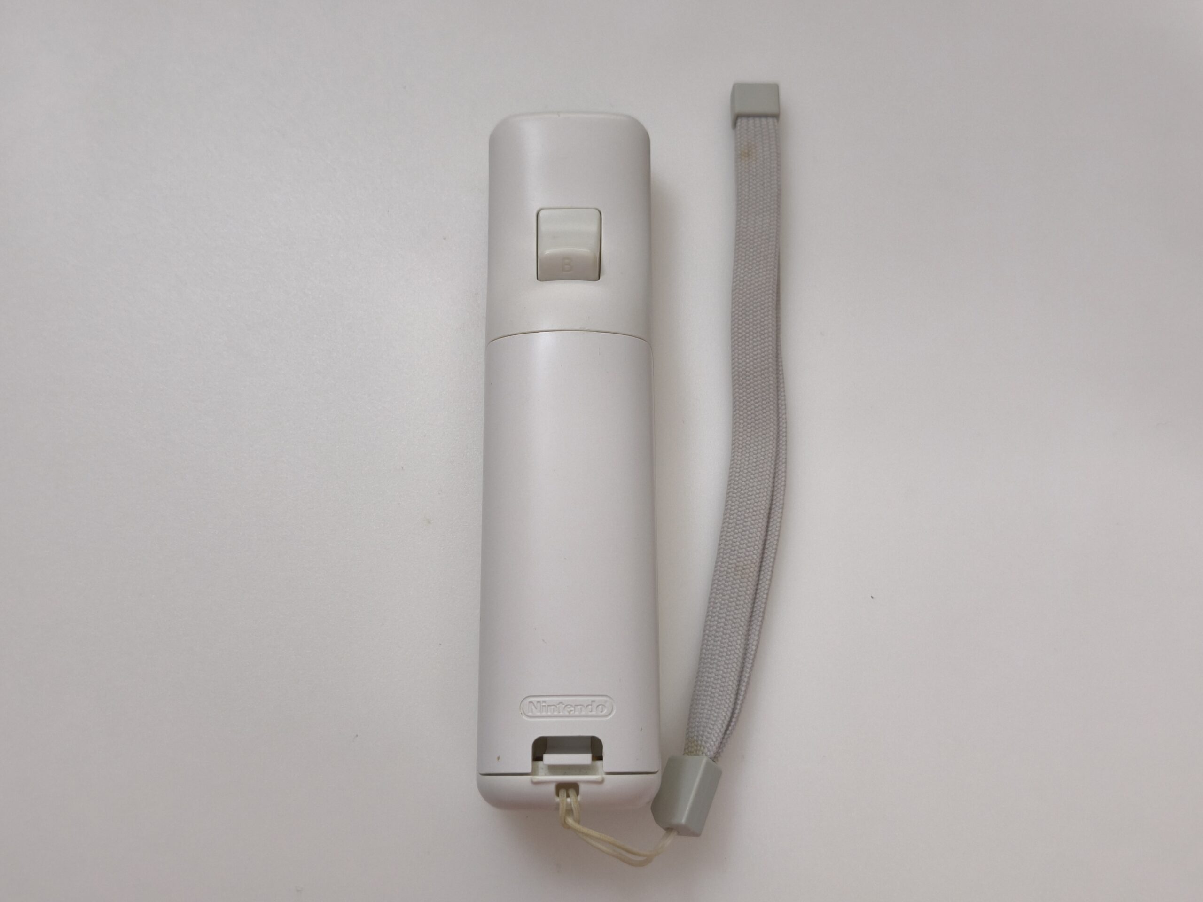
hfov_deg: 52.6
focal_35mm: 35
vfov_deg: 40.7
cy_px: 451
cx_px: 602
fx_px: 1216
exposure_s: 1/50
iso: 400
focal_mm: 6.57
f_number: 1.6
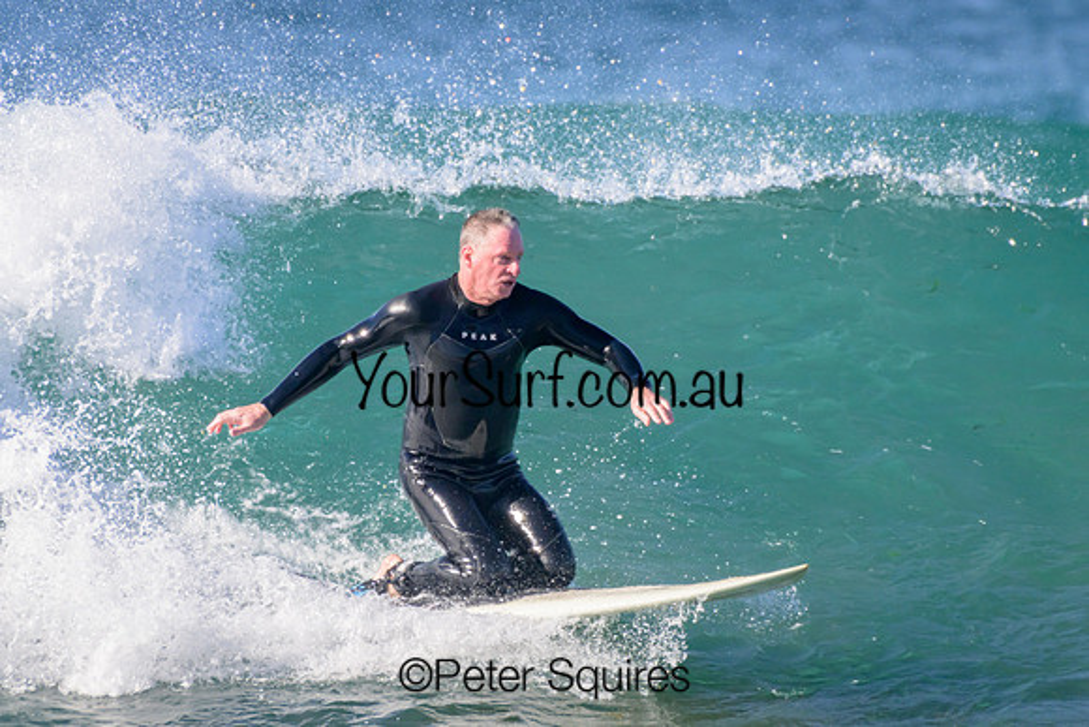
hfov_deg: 2.1
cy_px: 364
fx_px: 30256
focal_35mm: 1000
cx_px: 544
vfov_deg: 1.4
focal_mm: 1000
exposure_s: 1/2000
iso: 1000
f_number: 11
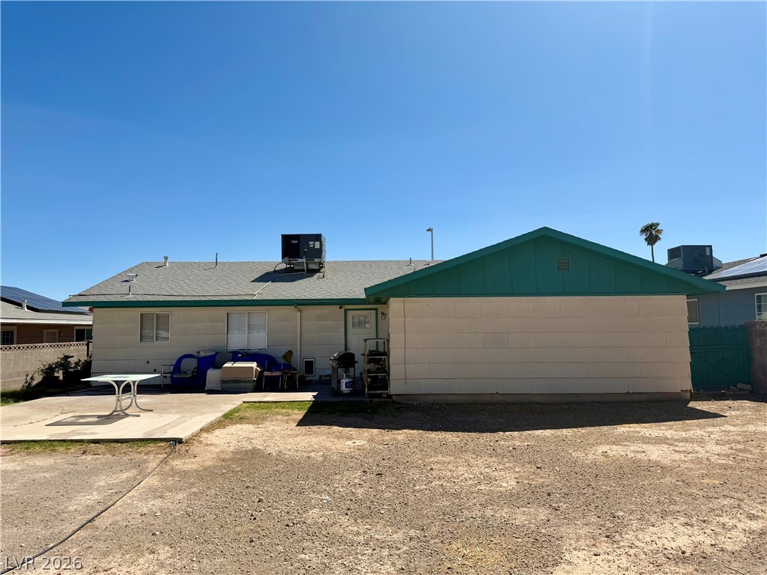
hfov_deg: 71.6
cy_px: 288
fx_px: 532
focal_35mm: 24
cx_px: 384
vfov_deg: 56.8
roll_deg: +1.1
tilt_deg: +4.1
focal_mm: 6.76
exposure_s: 1/7353
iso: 80
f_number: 1.78
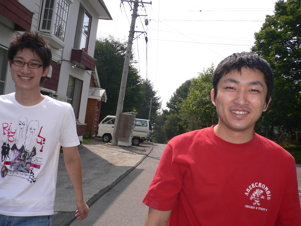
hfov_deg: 52.6
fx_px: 304
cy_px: 113
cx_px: 150
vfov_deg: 40.7
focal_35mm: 35
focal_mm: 5.8
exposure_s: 1/400
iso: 100
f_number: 5.6
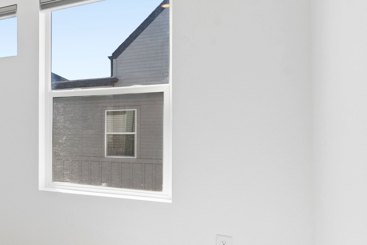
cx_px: -47
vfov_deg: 40.0
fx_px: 337
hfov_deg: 42.9
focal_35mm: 33
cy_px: 135
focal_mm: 14
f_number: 9
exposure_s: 1/250
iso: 500
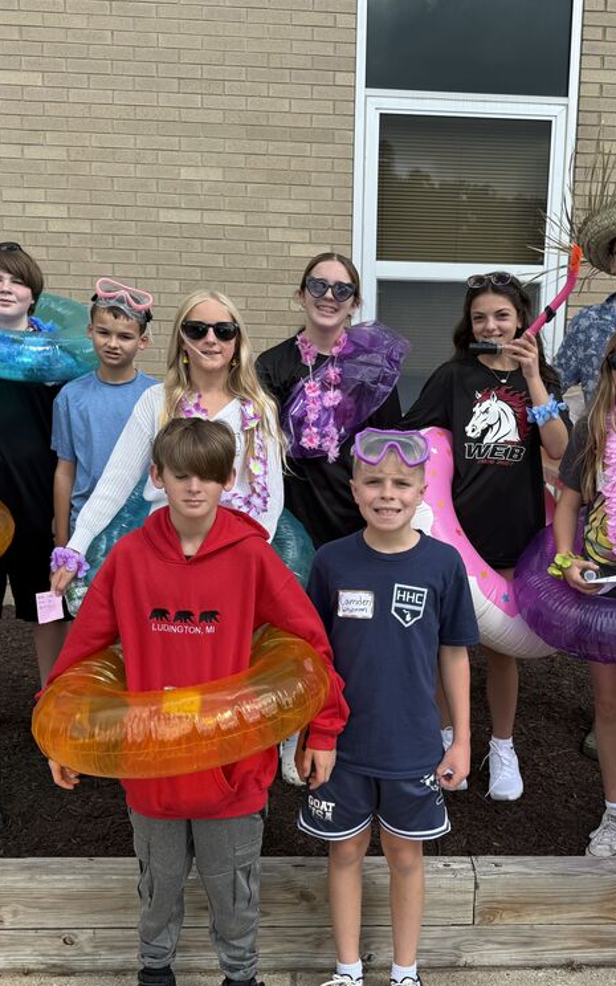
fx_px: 940
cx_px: 388
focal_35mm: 35
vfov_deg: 55.3
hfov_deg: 36.1
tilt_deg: -7.7
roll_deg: -2.4
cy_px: 496
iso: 80
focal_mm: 6.76
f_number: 1.78
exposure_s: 1/2053
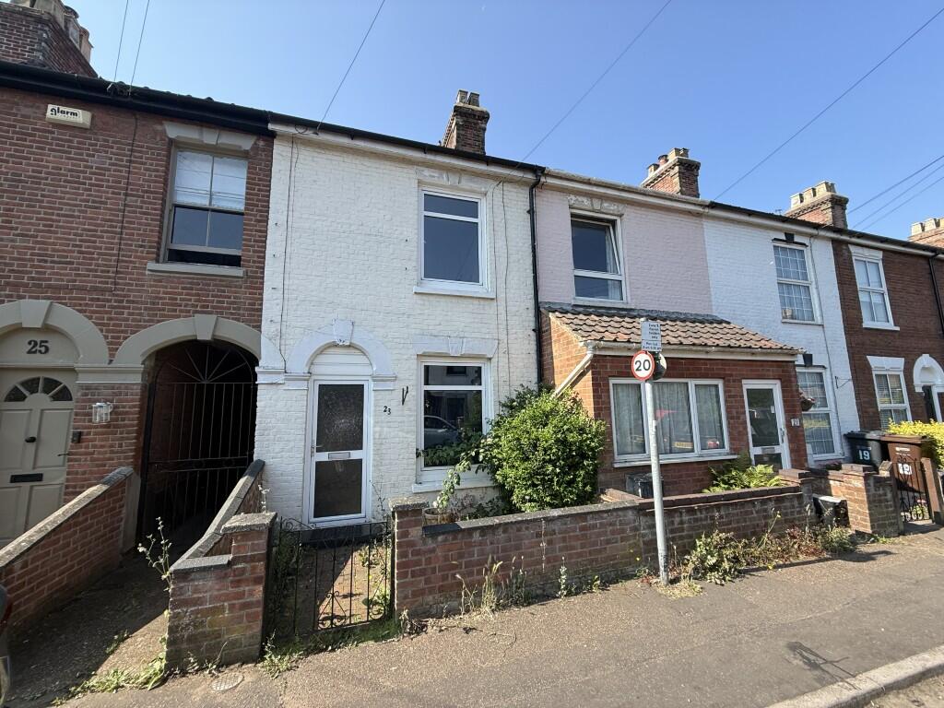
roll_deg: +1.1
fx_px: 382
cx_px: 472
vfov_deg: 85.7
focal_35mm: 14
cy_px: 354
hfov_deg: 102.1
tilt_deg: +10.4
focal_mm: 2.22
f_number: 2.2
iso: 50
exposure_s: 1/779
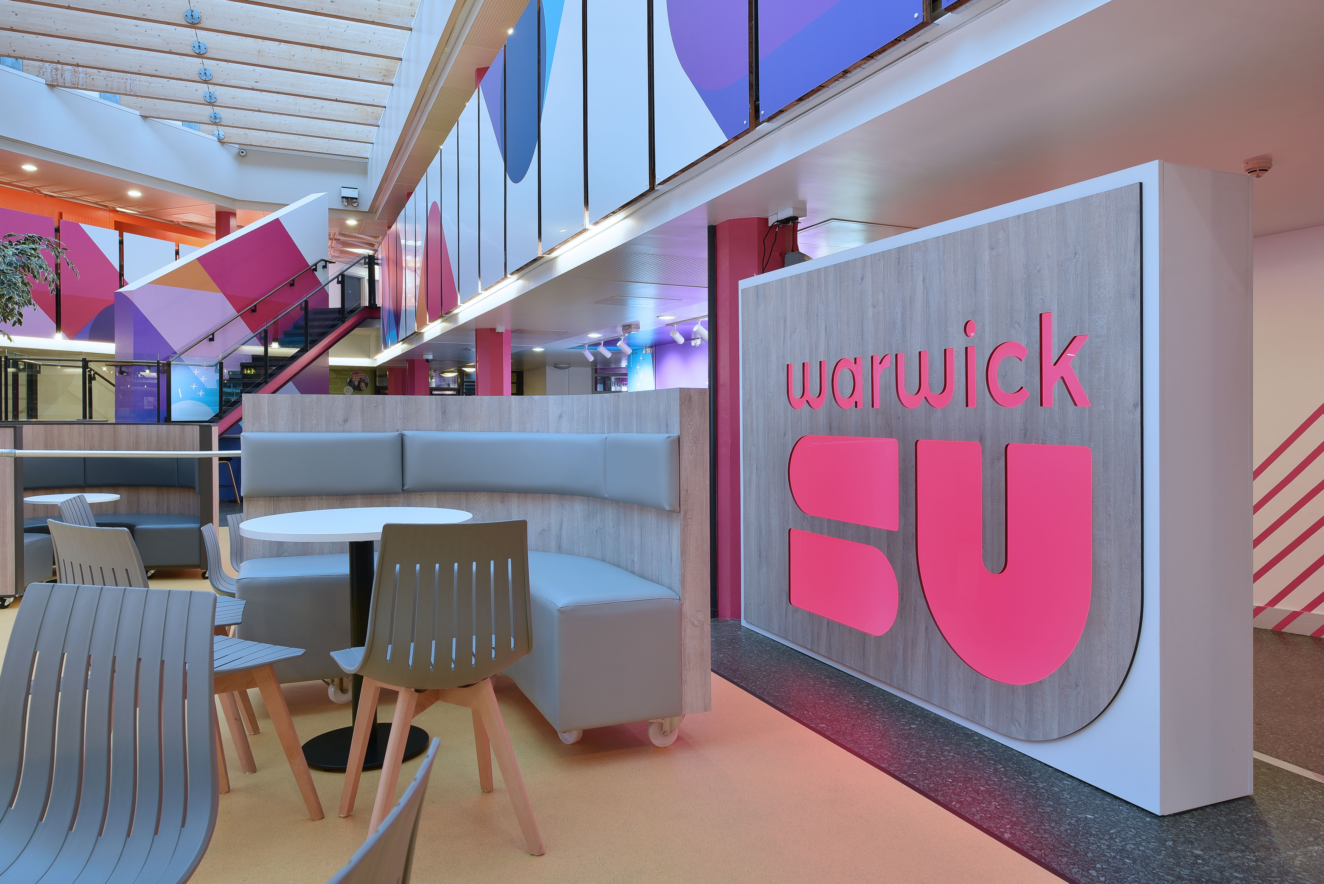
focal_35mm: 24
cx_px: 662
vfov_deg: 53.2
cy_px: 442
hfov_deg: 73.7
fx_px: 883
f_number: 11
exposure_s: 1.6
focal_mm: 24
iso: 100
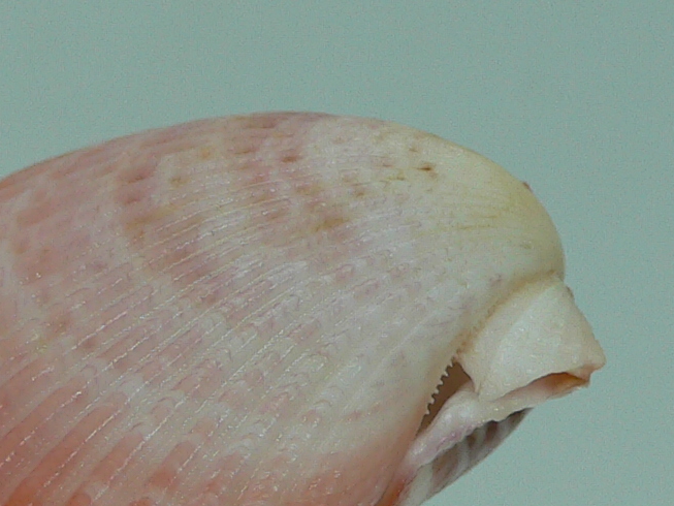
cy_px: 409
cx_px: 229
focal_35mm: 108
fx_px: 2103
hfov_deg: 18.2
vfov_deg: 13.6
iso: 80
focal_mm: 4.6
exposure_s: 1/60
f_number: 2.8
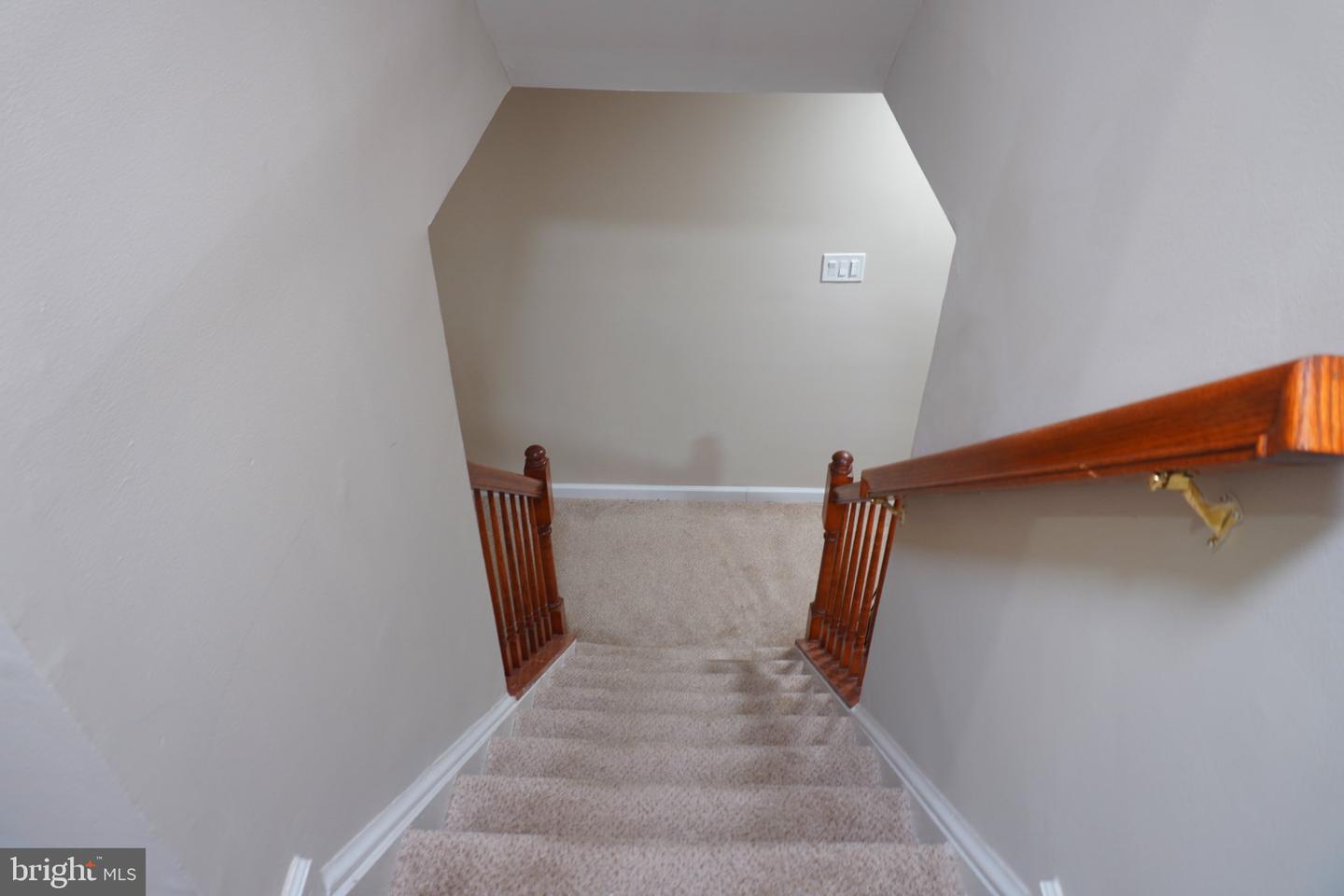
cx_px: 672
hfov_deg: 73.7
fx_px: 896
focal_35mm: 24
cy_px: 448
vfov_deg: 53.1
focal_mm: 16
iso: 100
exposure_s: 1/1.25
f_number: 7.1
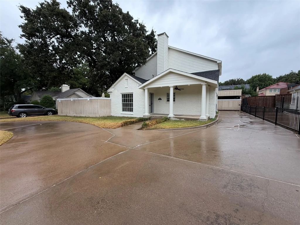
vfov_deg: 85.7
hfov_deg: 102.1
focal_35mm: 14
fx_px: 121
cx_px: 150
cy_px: 112
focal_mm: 2.22
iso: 40
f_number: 2.2
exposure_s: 1/171
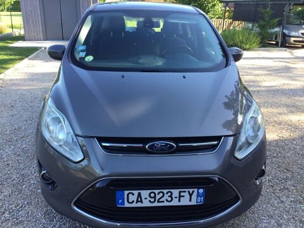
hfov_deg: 58.4
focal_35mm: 31
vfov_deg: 45.4
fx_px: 272
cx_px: 152
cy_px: 114
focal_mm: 3.3
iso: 25
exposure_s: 1/109
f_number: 2.4
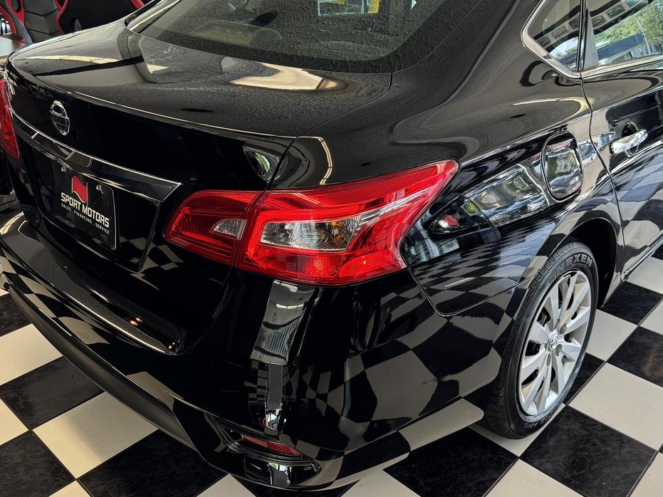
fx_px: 632
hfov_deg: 55.0
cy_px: 200
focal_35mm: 33
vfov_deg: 42.7
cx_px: 397
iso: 100
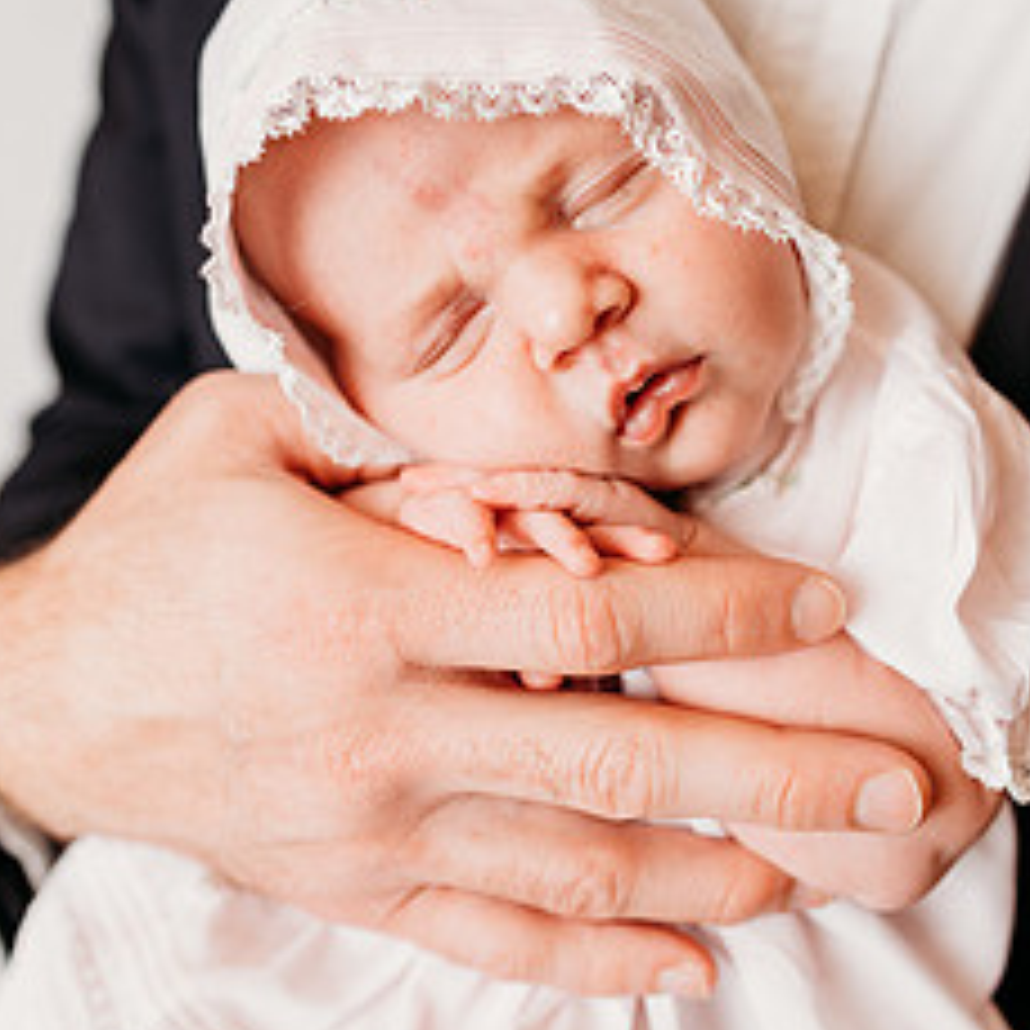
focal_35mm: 40
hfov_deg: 41.8
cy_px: 486
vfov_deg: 41.8
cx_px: 571
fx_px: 1347
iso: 100
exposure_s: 1/200
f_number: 2.8
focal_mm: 24
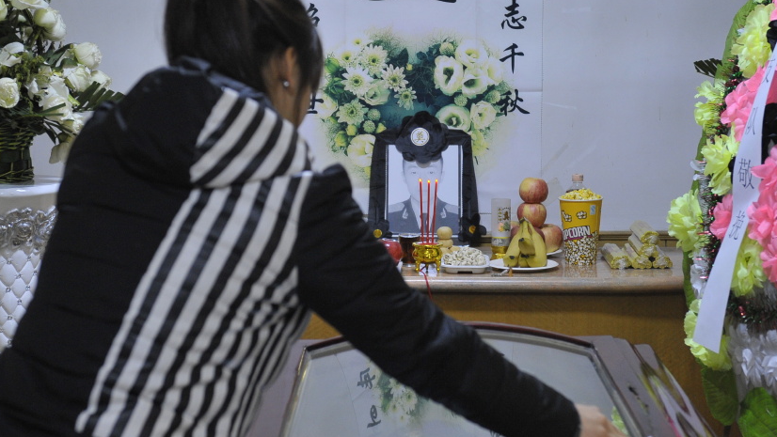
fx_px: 1504
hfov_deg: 29.0
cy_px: 183
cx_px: 362
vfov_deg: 16.5
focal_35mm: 73
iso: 1600
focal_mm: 48
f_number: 3.5
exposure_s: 1/80
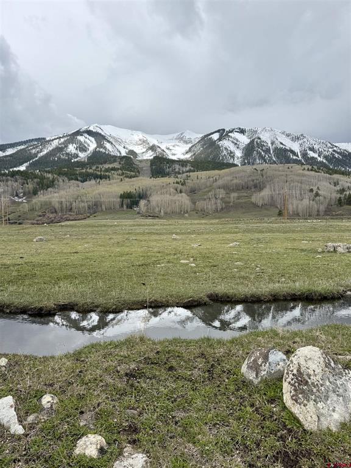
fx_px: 324
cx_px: 176
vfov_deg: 71.6
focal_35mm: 24
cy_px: 234
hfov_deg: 56.8
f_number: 1.78
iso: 80
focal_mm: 6.76
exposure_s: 1/3759
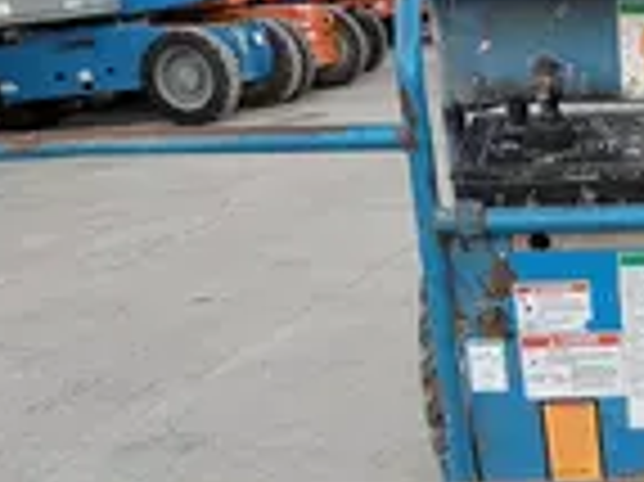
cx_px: 793
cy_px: 696
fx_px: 1859
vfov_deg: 14.0
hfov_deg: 18.5
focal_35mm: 100
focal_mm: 5.4
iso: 50
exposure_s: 1/120
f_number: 1.8
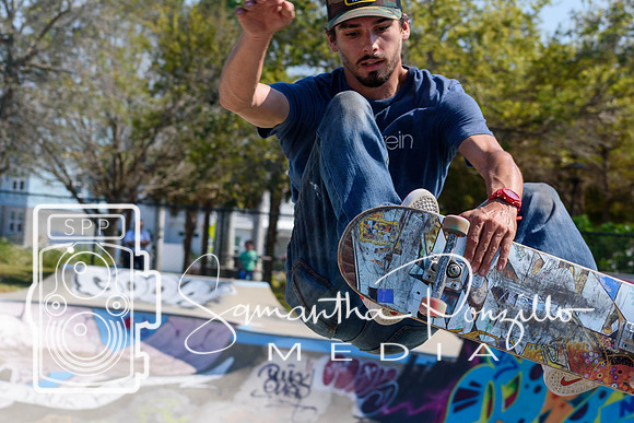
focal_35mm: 105
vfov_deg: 13.0
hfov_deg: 19.5
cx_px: 317
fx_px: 1850
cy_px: 212
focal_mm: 70
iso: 200
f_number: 6.3
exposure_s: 1/640
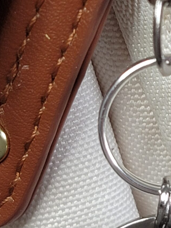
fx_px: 494
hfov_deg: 19.2
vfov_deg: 26.0
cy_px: 99
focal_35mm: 75
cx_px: 164
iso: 100
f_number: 1.8
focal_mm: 7
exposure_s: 1/120
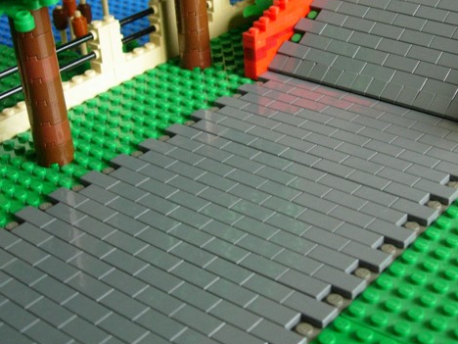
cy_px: 140
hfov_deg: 29.5
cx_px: 328
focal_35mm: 65
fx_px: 860
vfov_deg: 22.6
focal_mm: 7.8
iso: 183
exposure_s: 1/32
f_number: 2.8
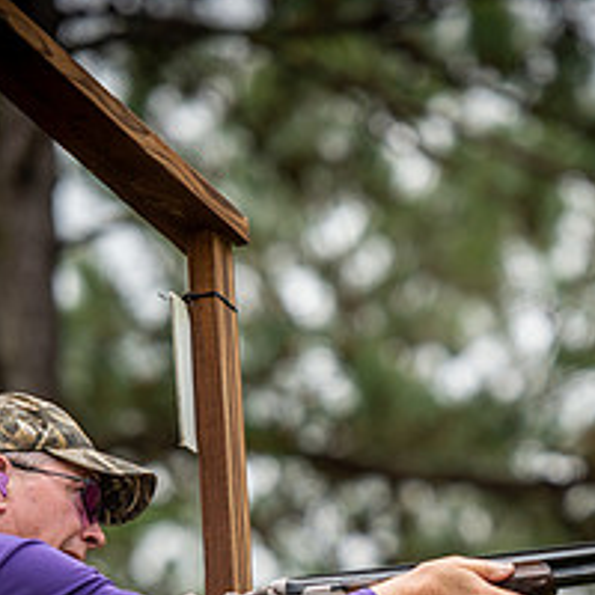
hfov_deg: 4.4
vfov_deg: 4.4
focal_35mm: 395
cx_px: 497
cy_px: 506
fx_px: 7681
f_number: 2.8
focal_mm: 160
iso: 100
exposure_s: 1/320
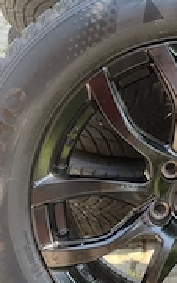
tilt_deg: -33.6
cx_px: 199
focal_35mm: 61
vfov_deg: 33.4
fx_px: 471
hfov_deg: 20.2
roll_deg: -4.6
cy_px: 164
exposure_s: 1/129
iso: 50
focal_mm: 5.1
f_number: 1.6
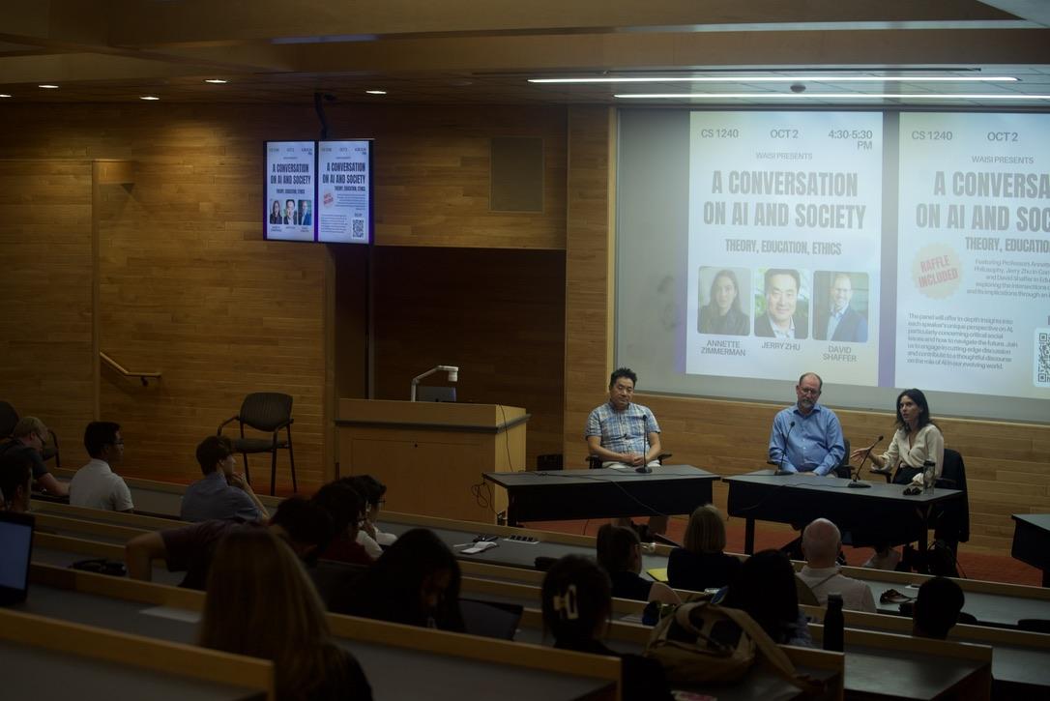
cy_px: 350
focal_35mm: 70
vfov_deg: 19.5
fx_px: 2042
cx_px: 525
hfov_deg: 28.8
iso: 320
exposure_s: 1/25
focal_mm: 70
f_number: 4
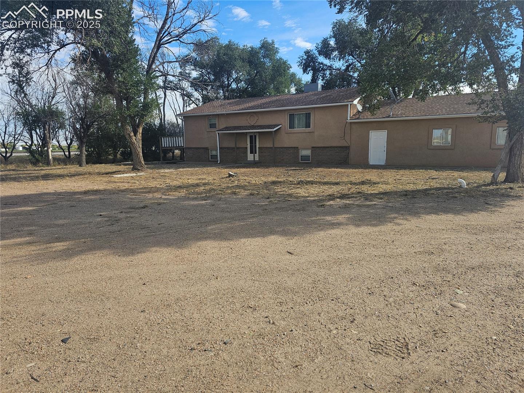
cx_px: 262
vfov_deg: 58.9
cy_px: 196
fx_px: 348
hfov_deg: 73.9
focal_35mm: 23
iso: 20
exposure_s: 1/1024
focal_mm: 6.3
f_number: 1.7
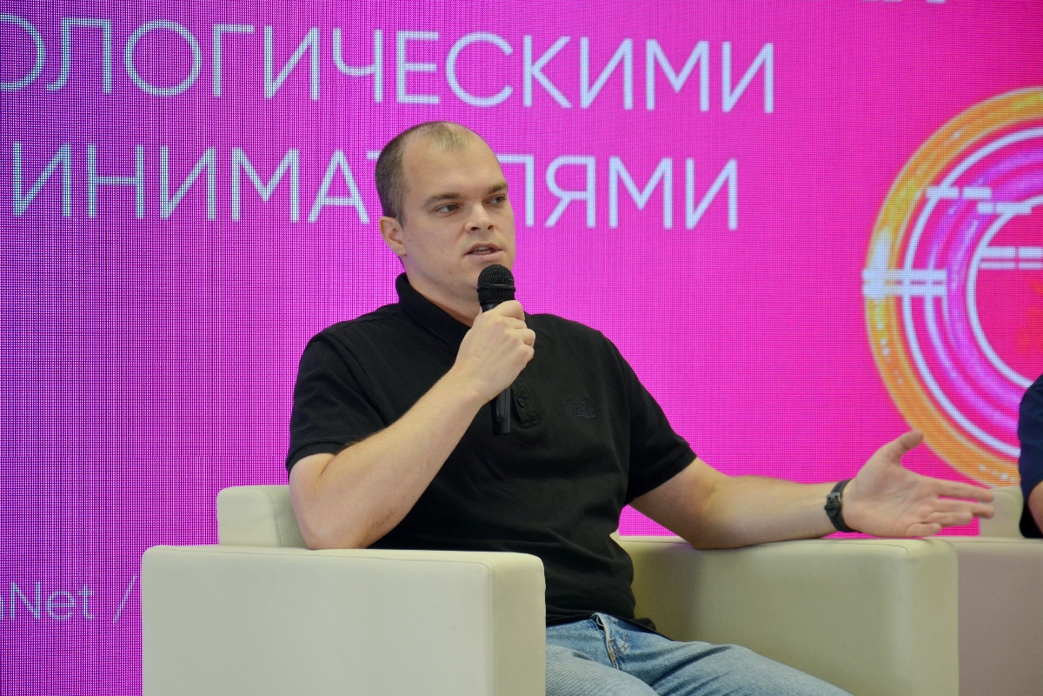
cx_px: 522
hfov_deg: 13.0
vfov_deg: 8.7
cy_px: 348
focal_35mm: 158
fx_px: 4563
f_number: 5.6
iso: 400
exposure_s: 1/40
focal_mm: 105
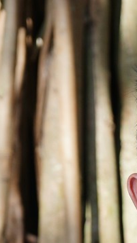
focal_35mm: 246
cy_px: 411
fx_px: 1591
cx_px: 219
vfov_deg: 8.5
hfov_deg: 4.9
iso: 160
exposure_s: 1/160
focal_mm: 56
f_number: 6.3
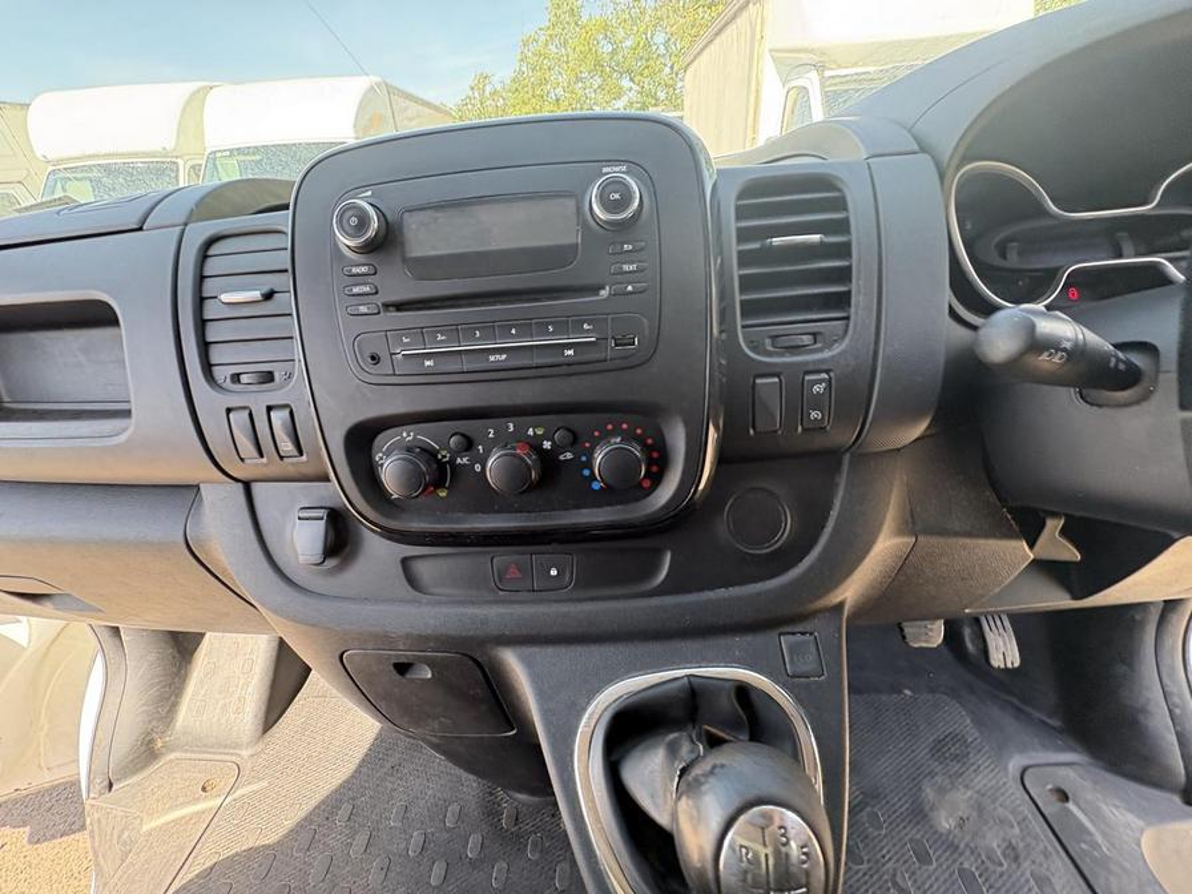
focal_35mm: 14
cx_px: 596
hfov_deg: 102.1
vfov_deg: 85.7
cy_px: 447
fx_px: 482
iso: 200
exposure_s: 1/99
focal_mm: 2.22
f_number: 2.2
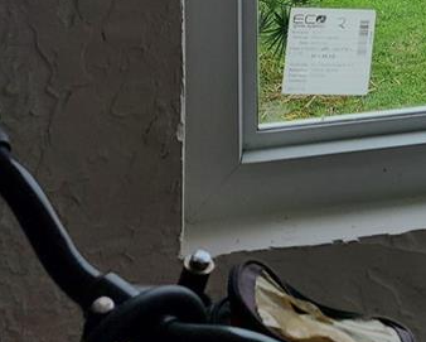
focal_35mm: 90
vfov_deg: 14.5
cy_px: -321
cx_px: 546
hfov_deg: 19.6
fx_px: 1136
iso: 40
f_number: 1.8
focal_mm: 5.4
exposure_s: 1/1251
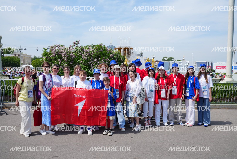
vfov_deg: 38.9
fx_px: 224
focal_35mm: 34
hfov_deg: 55.8
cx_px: 118
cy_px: 80
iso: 500
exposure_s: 1/2500
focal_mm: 34
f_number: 5.6
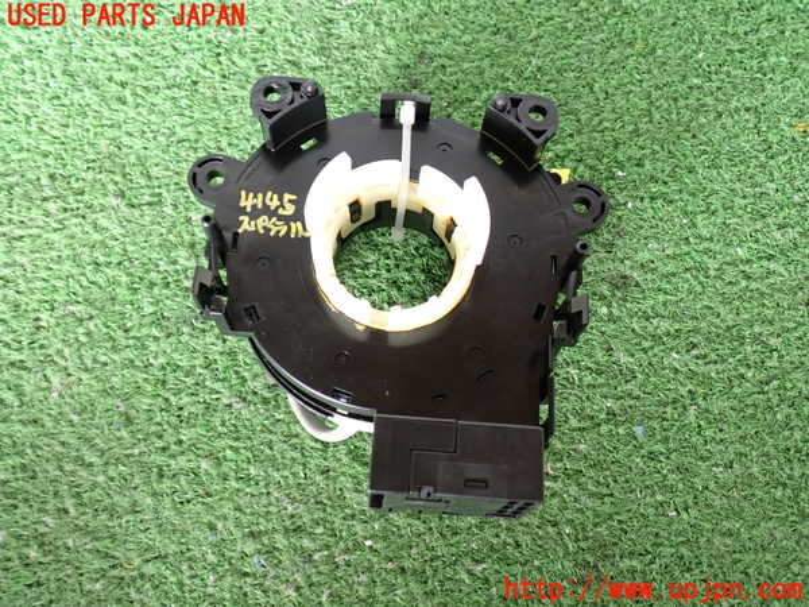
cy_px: 304
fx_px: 748
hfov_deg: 56.8
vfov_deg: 44.2
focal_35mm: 32
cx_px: 404
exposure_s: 1/30
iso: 250
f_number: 2.4
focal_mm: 5.79
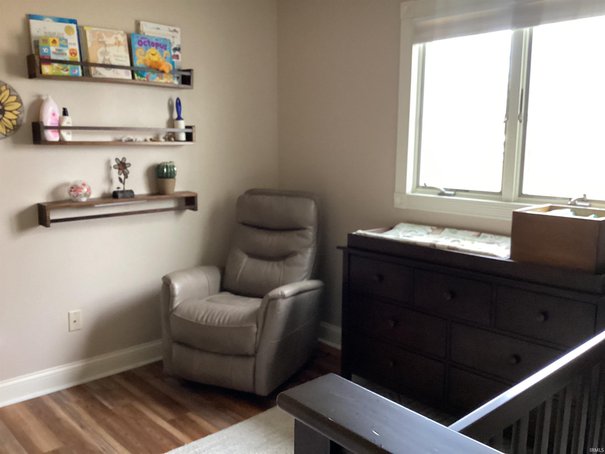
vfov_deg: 45.4
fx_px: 542
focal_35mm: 31
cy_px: 227
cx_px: 302
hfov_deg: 58.4
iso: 400
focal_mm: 3.3
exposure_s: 1/30
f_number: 2.4
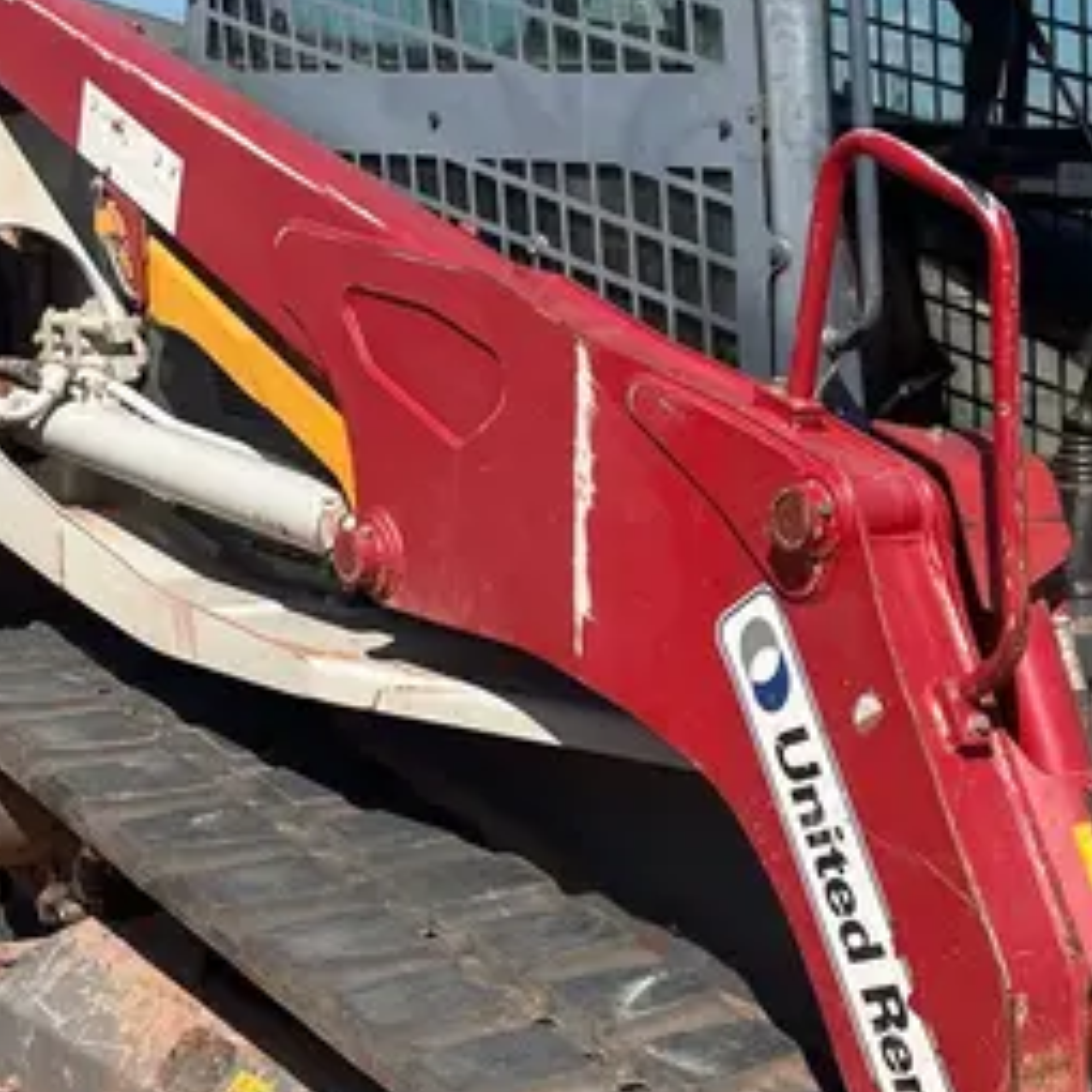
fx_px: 2356
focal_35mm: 66
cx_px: 989
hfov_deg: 25.3
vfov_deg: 25.4
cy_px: 944
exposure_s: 1/4484
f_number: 1.6
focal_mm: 5.1
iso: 50
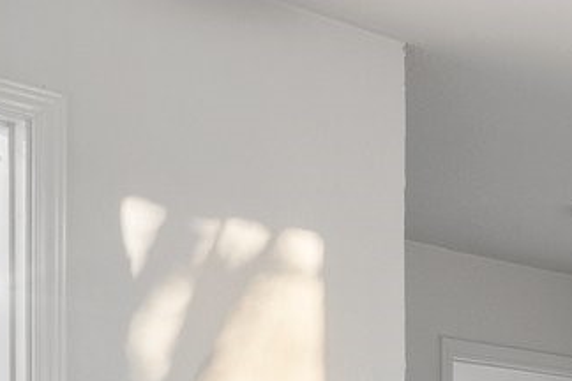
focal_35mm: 101
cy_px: 583
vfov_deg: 12.8
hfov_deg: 18.6
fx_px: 1605
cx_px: 768
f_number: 9
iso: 320
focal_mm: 16
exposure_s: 1
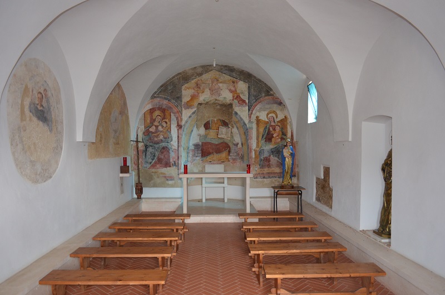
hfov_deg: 67.5
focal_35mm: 27
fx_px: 333
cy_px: 148
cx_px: 222
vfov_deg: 47.7
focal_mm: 18
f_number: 3.5
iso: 1100
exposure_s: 1/60
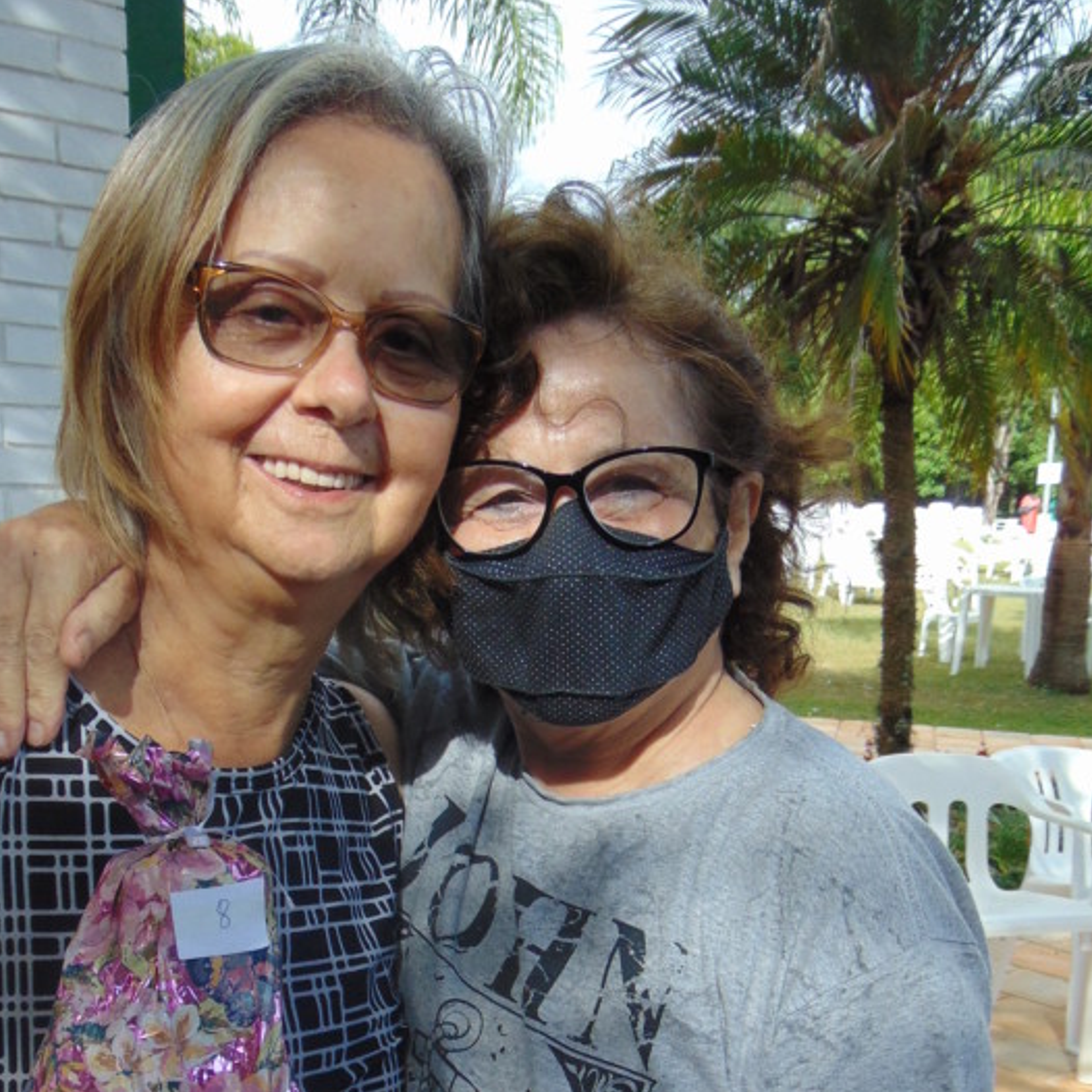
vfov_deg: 37.9
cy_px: 855
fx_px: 1535
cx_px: 531
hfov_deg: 39.2
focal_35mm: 43
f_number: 3
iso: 80
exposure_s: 1/320
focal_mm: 4.5
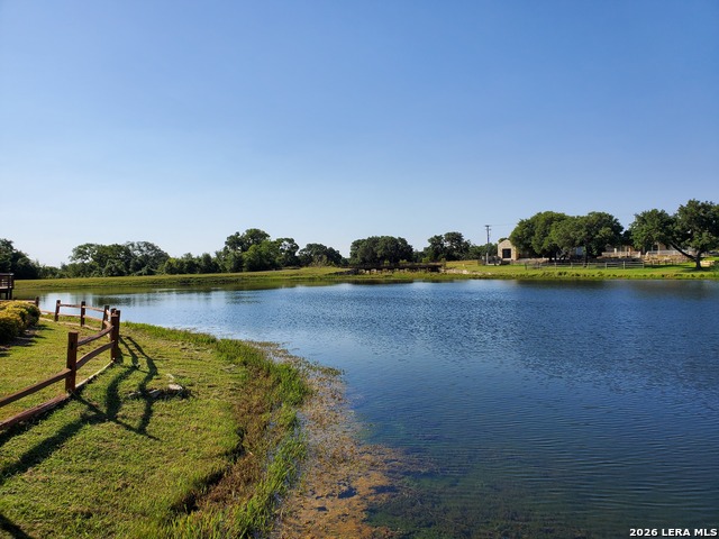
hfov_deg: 67.3
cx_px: 360
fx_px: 540
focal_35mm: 26
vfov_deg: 53.1
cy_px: 270
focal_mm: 4.3
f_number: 2.4
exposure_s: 1/2032
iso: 50
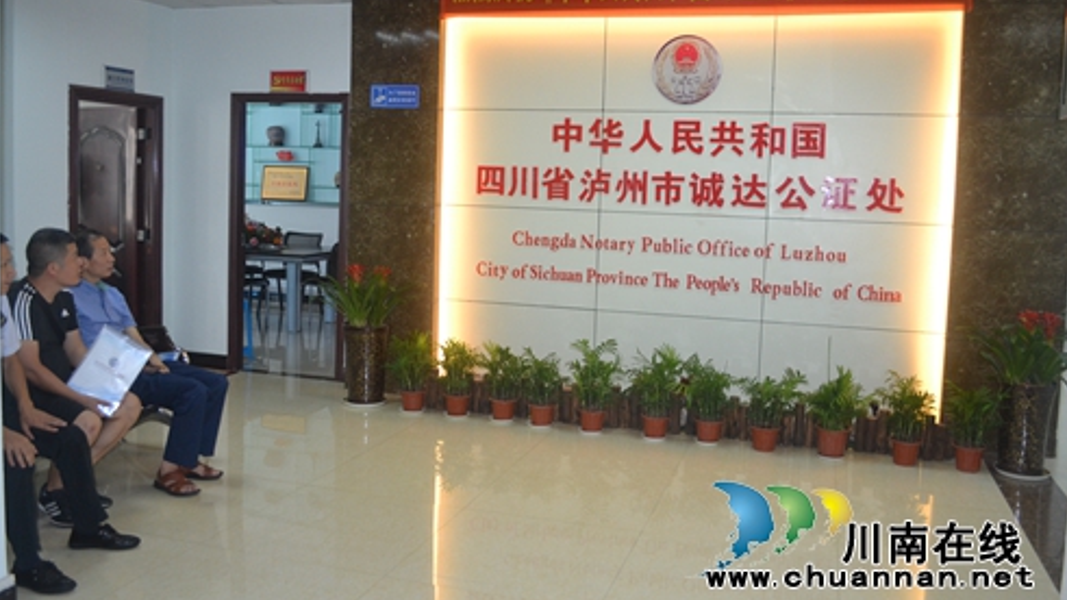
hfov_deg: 61.0
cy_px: 253
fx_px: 905
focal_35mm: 32
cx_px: 539
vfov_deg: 36.6
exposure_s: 1/60
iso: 900
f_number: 3.8
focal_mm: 20
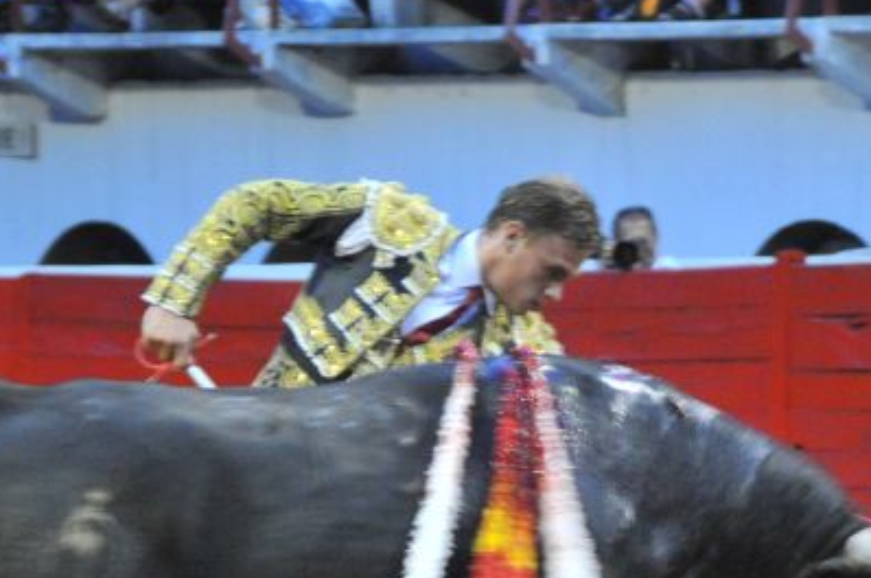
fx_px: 10435
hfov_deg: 4.8
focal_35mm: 432
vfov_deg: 3.2
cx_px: 475
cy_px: 473
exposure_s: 1/60
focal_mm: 112
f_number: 5.3
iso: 1600
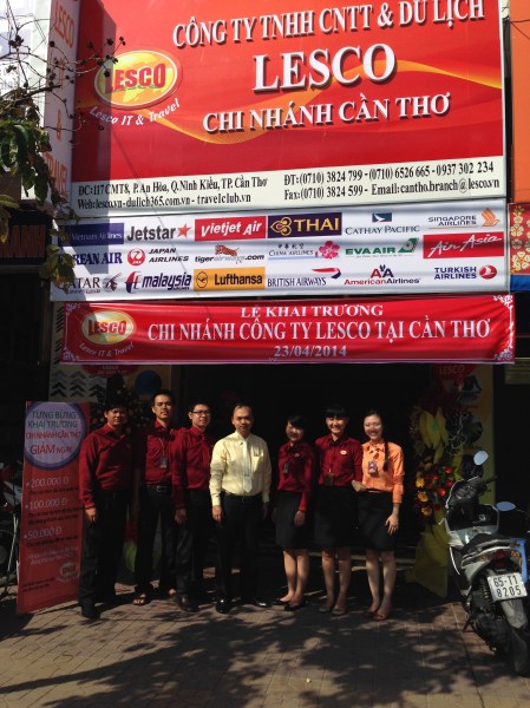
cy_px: 354
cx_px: 265
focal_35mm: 33
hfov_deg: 42.9
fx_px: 675
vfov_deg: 55.4
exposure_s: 1/2463
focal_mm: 4.12
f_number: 2.4
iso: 50
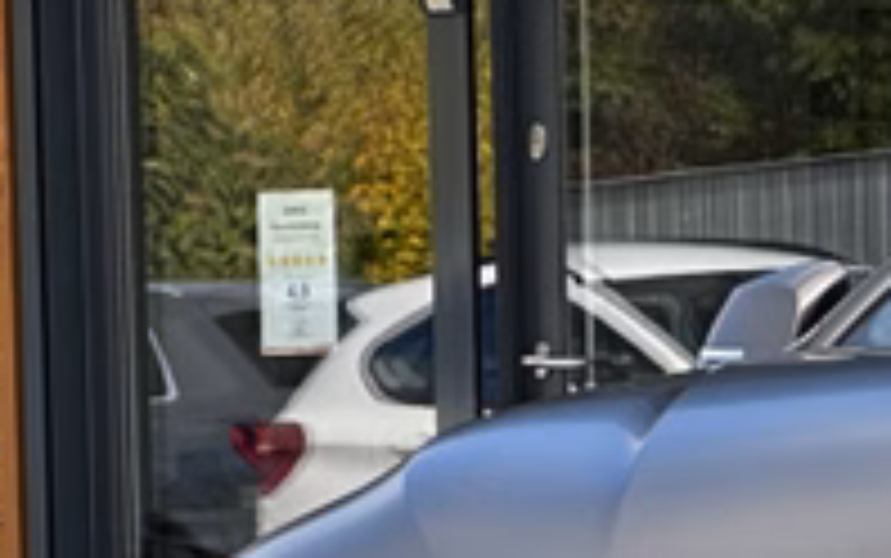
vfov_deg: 4.0
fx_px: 8018
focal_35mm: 330
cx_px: 1372
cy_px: 850
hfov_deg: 6.3
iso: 32
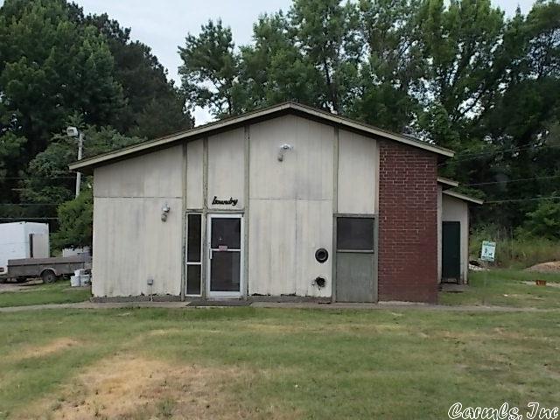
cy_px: 210
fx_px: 712
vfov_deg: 32.9
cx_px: 280
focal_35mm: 44
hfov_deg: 42.9
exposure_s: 1/250
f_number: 4.2
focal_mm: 7.9
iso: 80
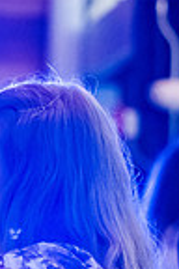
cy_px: 310
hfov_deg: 6.2
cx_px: -50
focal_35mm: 219
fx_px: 1633
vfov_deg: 9.3
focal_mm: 70
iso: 6400
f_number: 2.8
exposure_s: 1/80
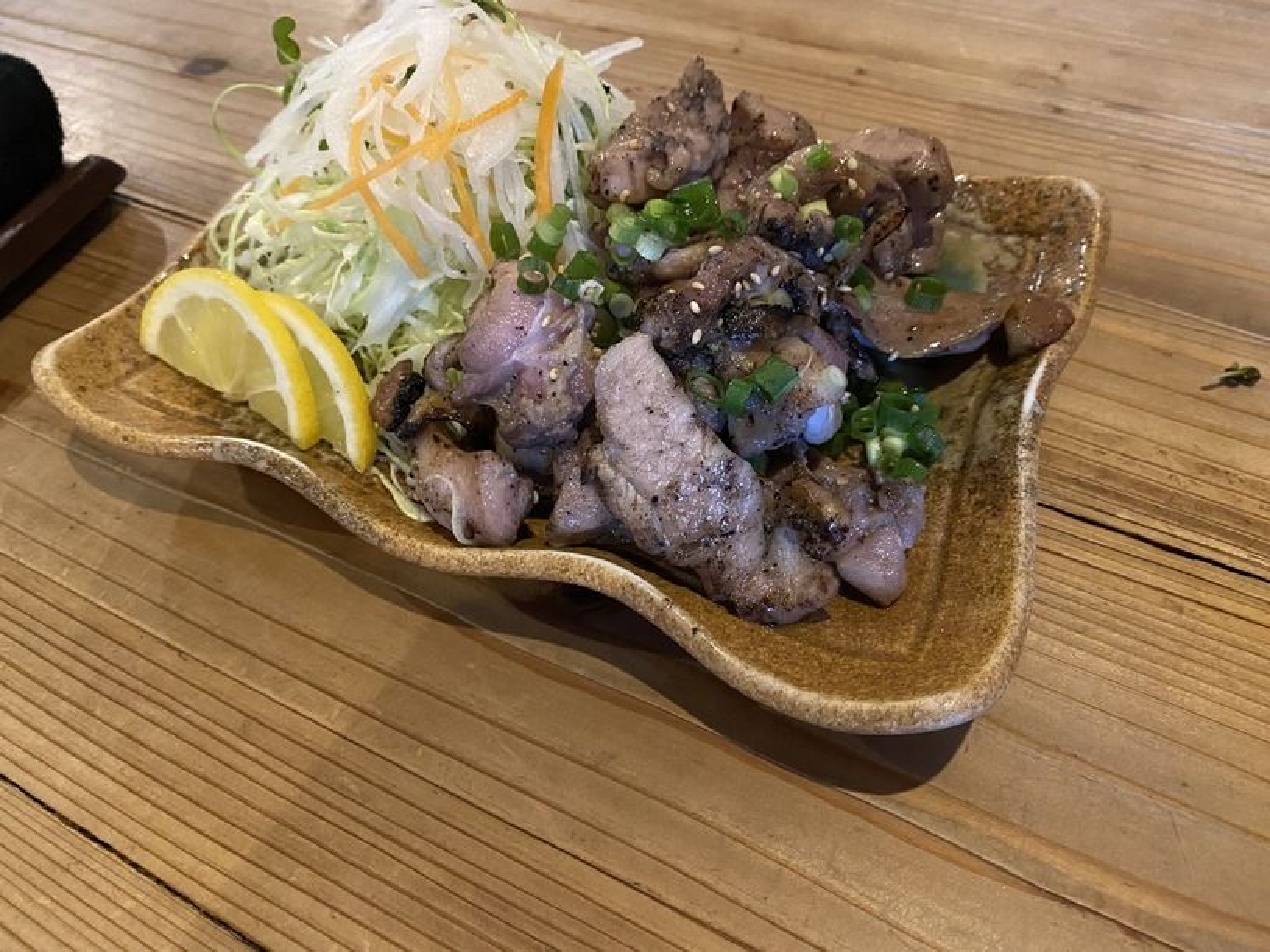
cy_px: 476
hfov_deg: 67.3
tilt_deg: -49.8
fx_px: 954
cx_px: 635
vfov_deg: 53.1
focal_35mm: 26
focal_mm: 4.25
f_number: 1.8
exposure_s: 1/30
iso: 800
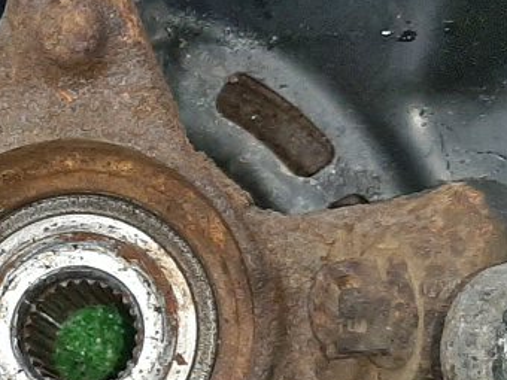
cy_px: 346
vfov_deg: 13.3
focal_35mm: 110
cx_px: -131
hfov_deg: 17.0
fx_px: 1611
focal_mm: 3.93
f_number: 1.7
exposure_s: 1/50
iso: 247
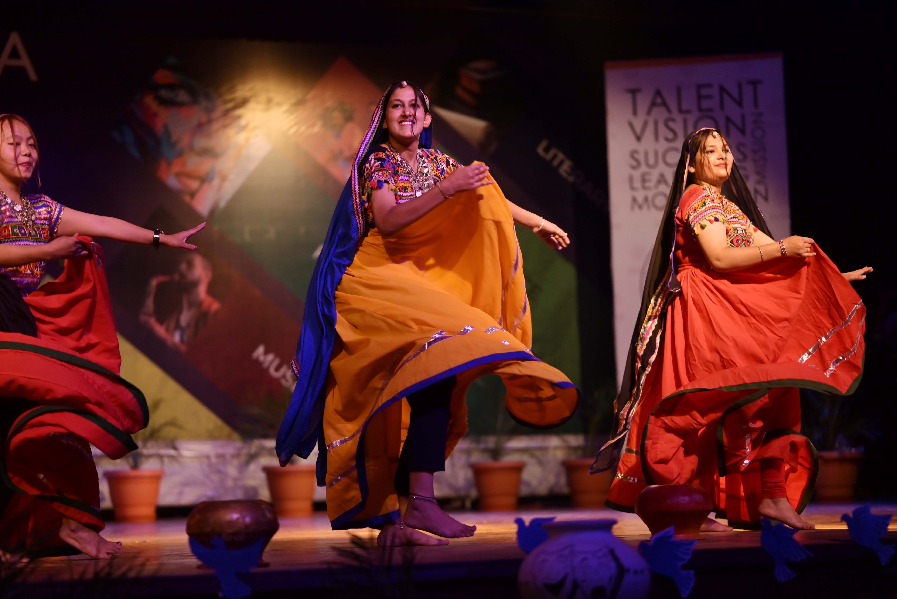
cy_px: 300
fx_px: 2119
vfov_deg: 16.1
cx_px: 448
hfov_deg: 23.9
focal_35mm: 85
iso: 640
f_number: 1.8
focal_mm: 85
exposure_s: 1/500
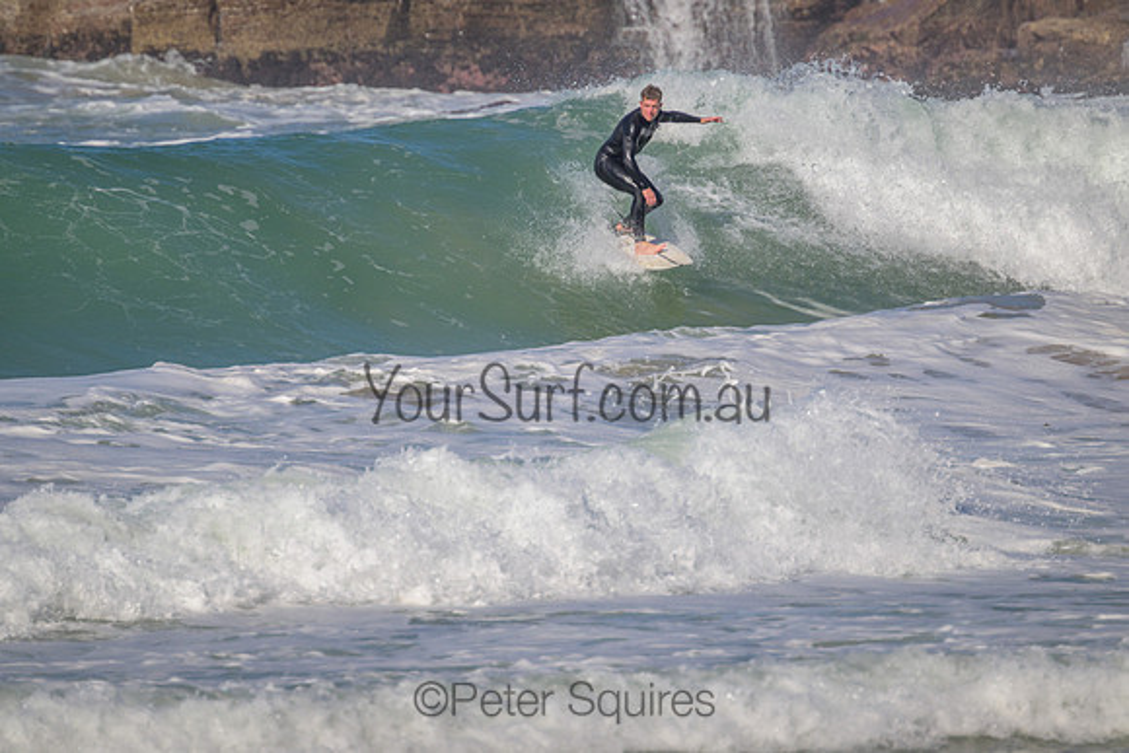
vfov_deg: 1.7
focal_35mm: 800
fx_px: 25094
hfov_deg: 2.6
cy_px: 376
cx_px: 564
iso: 640
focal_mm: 800
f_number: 11
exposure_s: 1/2000
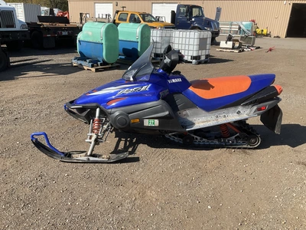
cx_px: 153
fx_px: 256
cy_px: 115
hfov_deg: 61.7
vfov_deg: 48.2
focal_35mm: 29
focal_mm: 3
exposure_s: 1/1451
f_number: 1.8
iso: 25
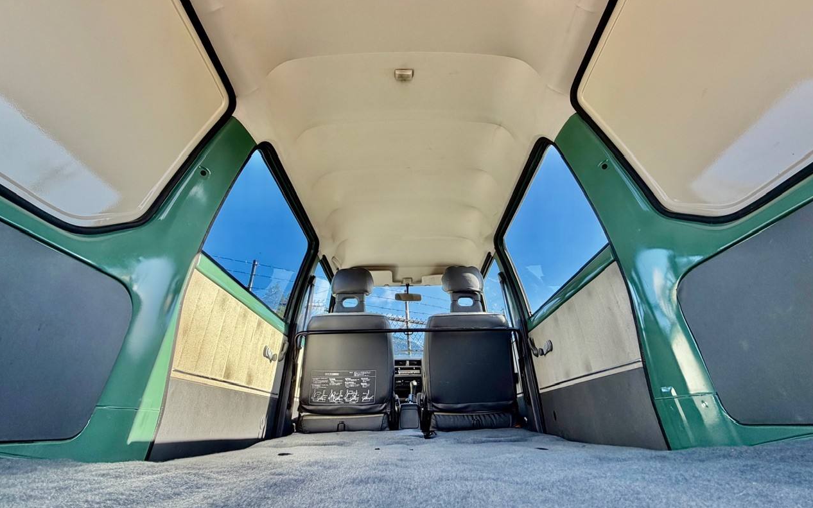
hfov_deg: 101.5
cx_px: 410
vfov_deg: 73.9
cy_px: 201
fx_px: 332
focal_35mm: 15
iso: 40
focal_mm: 2.22
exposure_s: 1/203
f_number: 2.2
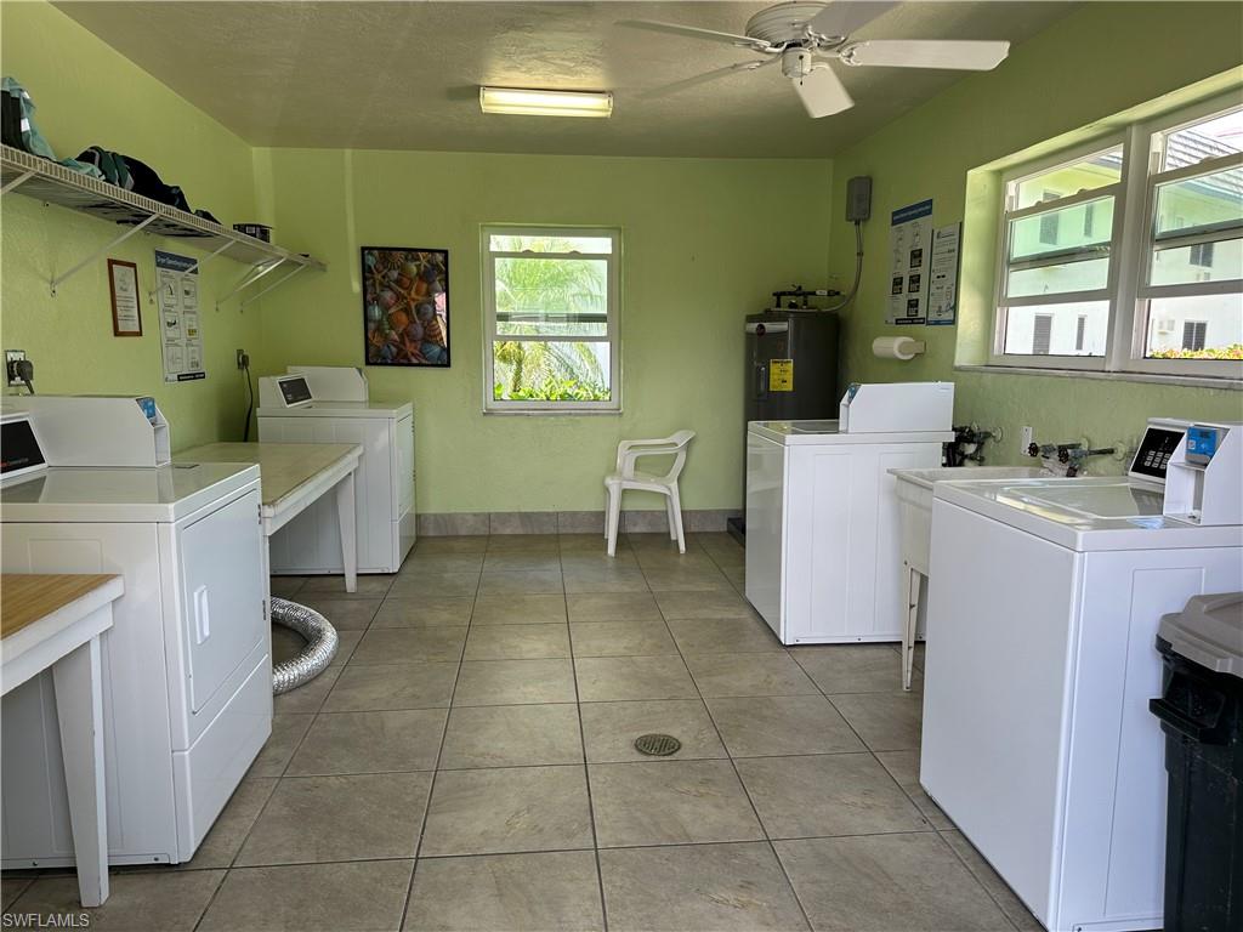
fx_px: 862
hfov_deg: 71.6
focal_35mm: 24
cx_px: 622
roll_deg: -0.7
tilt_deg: -8.6
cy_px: 466
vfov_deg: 56.8
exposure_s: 1/153
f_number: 1.78
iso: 64
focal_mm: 6.86
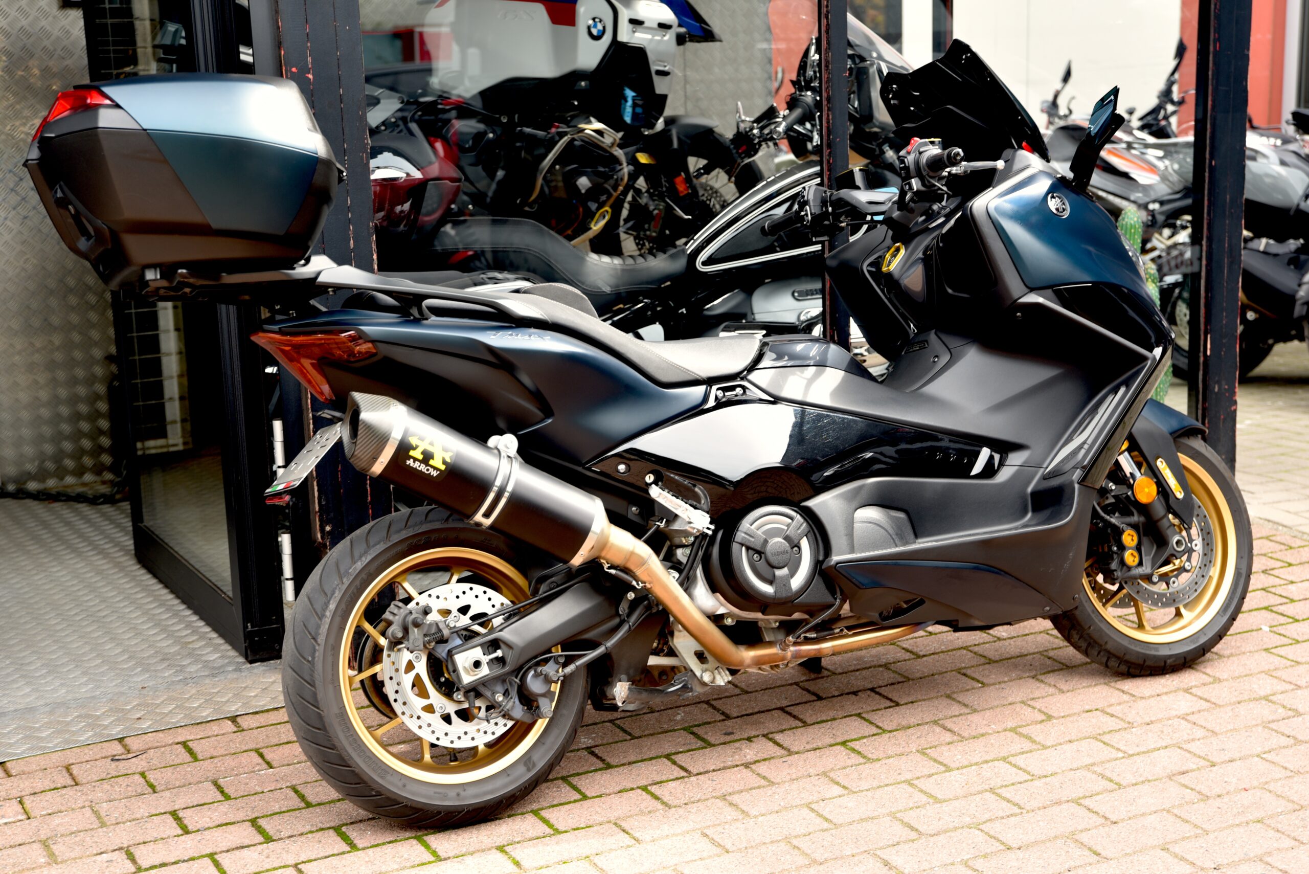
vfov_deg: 24.6
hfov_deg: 36.2
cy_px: 437
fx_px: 2001
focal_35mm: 55
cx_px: 654
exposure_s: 1/60
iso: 100
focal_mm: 55
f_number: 4
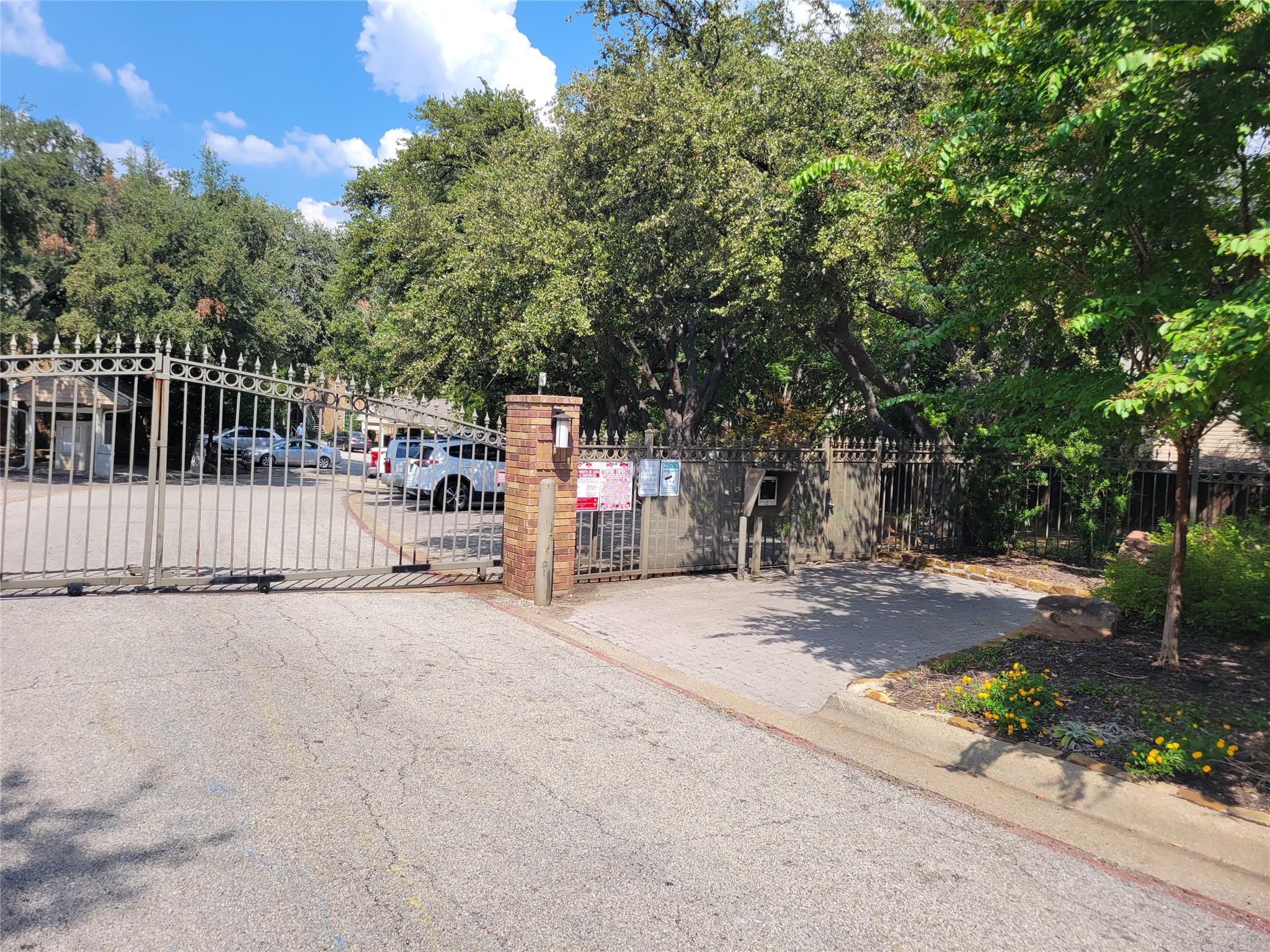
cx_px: 635
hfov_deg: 67.3
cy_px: 476
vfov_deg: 53.1
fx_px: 954
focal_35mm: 26
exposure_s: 1/1756
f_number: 1.8
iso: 40
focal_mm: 5.4
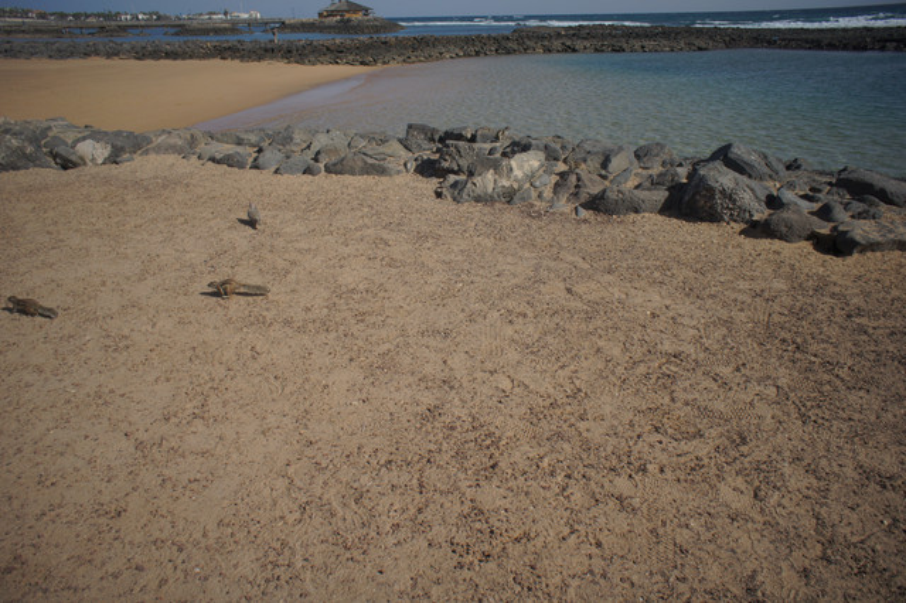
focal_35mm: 24
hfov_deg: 73.8
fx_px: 604
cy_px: 302
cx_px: 453
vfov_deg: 53.1
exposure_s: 1/1000
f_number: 8
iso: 200
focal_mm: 16
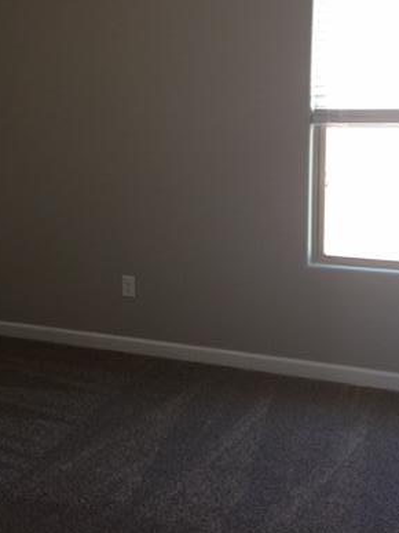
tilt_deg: -8.5
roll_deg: +1.4
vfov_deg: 39.5
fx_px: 738
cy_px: 218
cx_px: 166
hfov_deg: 30.2
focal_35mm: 48
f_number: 2.2
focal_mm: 4.15
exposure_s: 1/15
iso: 50
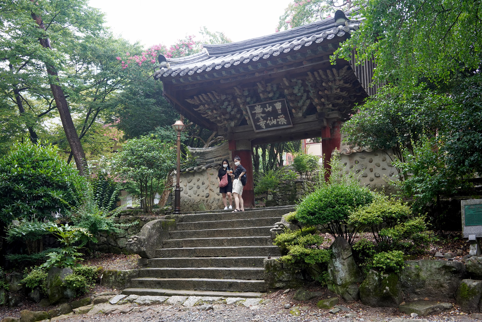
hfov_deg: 54.4
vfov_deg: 37.9
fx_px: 469
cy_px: 161
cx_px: 241
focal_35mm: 35
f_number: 7.1
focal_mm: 35
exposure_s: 1/100
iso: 800
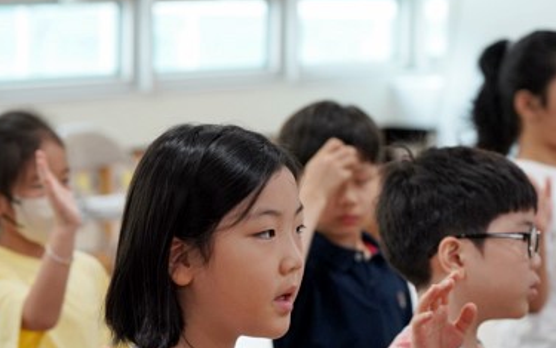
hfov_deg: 12.2
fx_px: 2593
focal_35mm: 171
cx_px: 156
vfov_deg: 7.7
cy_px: 274
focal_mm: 70
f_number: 4
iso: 1600
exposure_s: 1/160
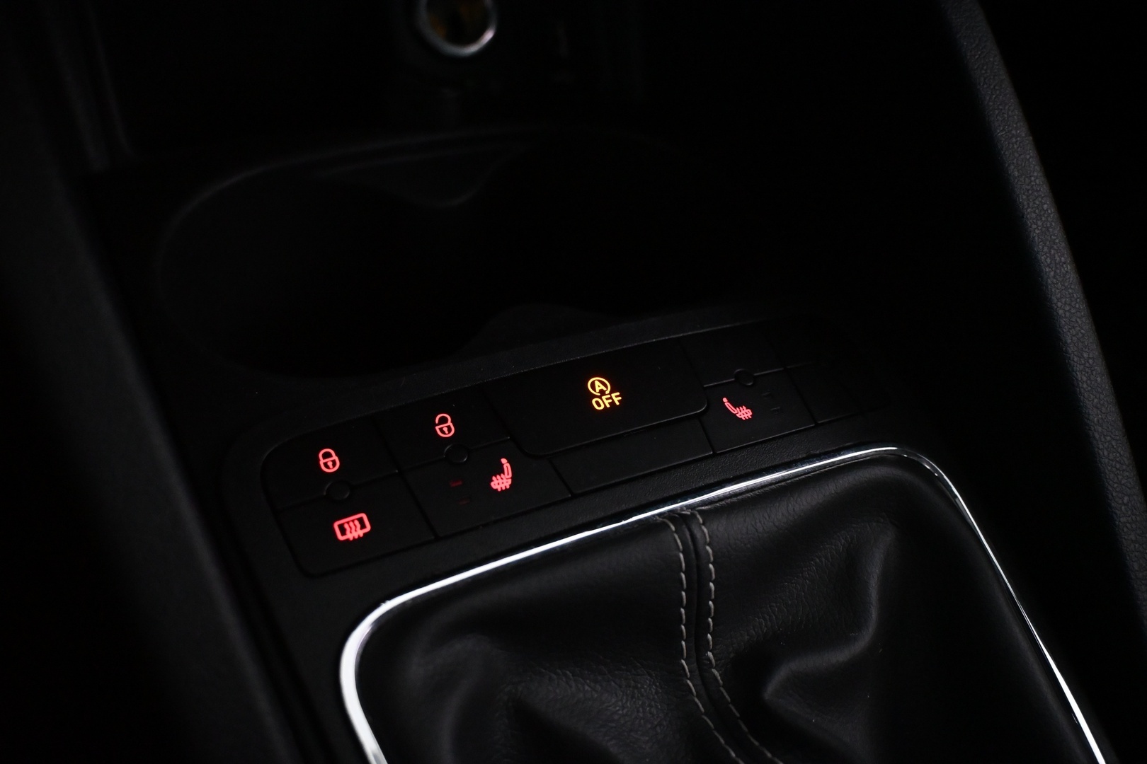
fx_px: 980
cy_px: 382
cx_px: 574
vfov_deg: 42.6
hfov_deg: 60.7
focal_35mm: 31
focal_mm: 20.5
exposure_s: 1/60
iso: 5000
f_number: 3.8
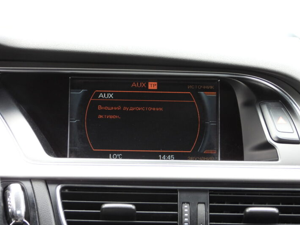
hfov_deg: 17.0
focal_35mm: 116
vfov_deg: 12.8
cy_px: 112
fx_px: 1005
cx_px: 150
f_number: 4
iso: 220
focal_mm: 20.7
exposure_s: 1/60
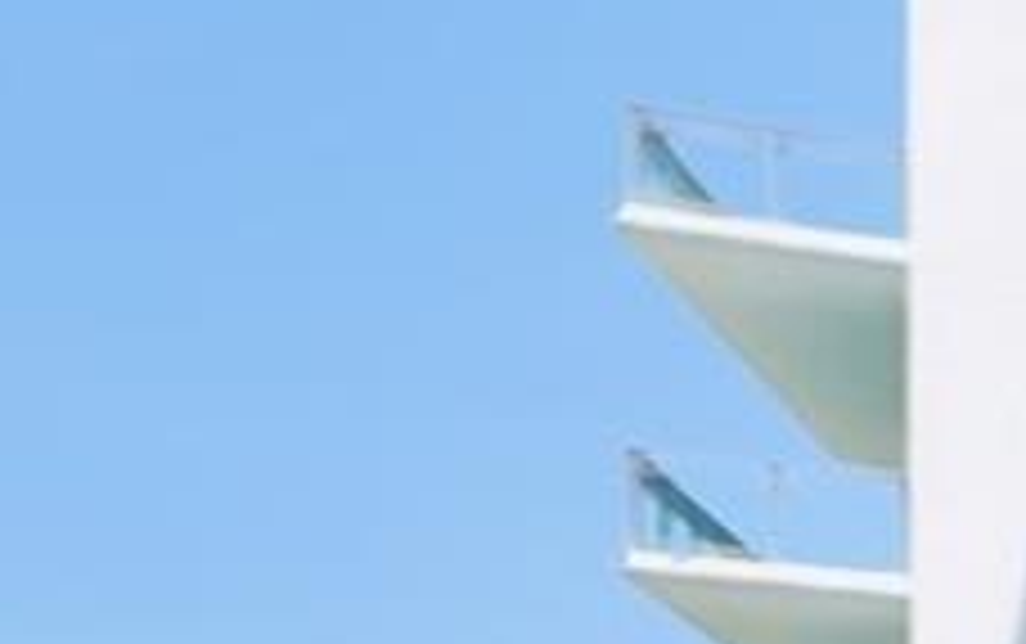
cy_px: 1342
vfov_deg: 11.6
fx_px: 2799
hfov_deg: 10.0
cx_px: 3478
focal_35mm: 100
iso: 200
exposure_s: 1/320
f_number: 9
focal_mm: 14
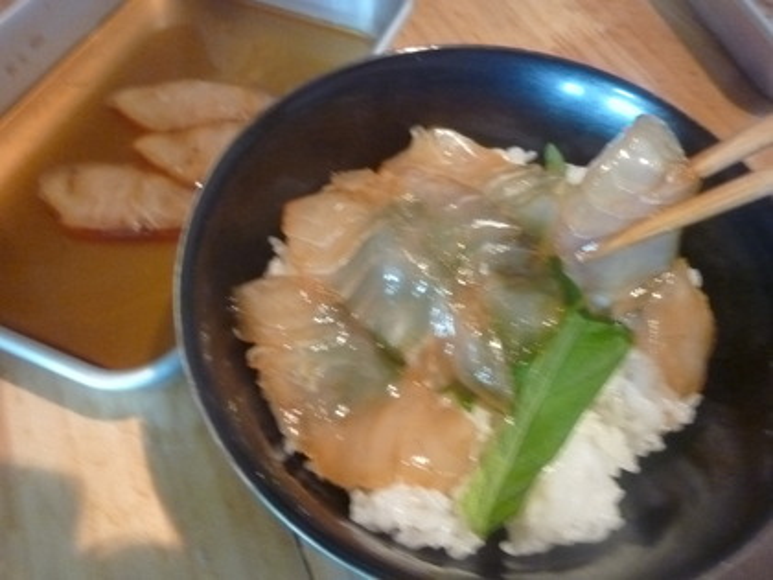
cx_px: 386
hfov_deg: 69.4
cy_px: 290
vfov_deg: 54.9
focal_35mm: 25
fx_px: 558
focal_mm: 4.5
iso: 800
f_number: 3.3
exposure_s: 1/15
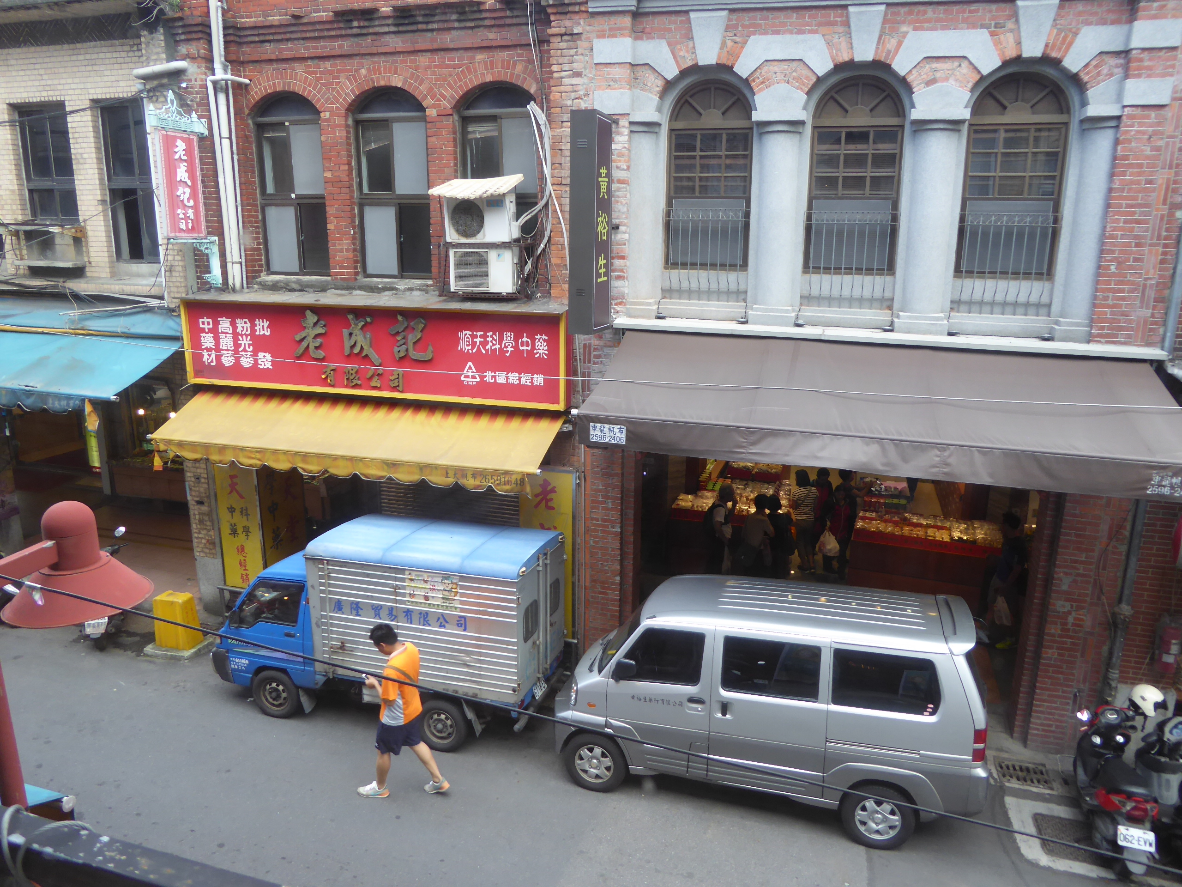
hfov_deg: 69.4
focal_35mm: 25
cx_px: 591
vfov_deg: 54.9
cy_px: 444
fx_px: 854
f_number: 3.3
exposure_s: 1/60
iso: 125
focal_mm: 4.3
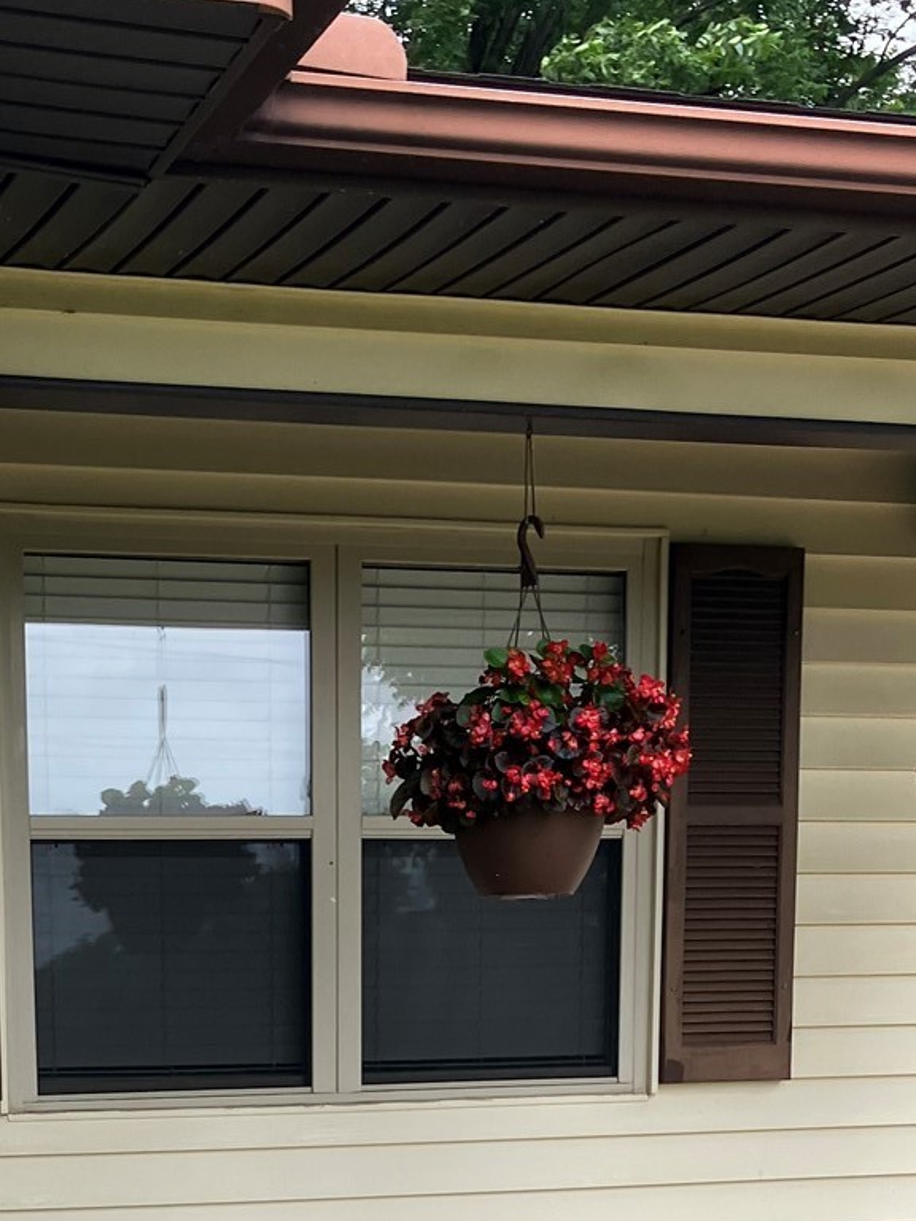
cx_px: 102
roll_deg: +0.7
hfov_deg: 20.6
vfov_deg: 25.2
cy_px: 1444
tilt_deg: -7.0
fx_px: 2470
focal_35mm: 70
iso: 32
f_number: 1.8
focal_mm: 3.99
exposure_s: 1/674
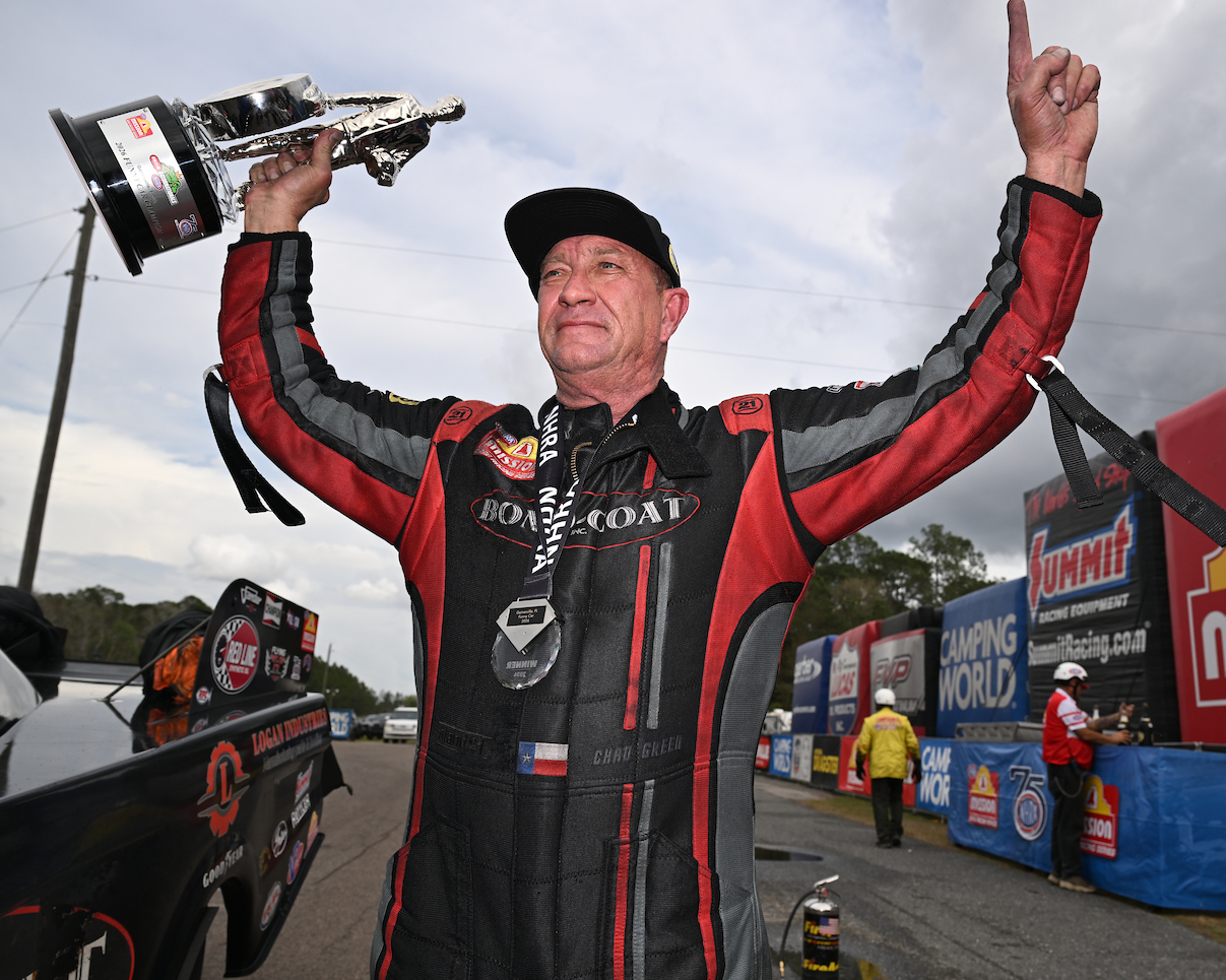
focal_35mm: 29
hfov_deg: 61.0
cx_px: 684
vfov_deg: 50.6
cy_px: 473
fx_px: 1037
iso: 200
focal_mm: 24.5
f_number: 5.6
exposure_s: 1/1250
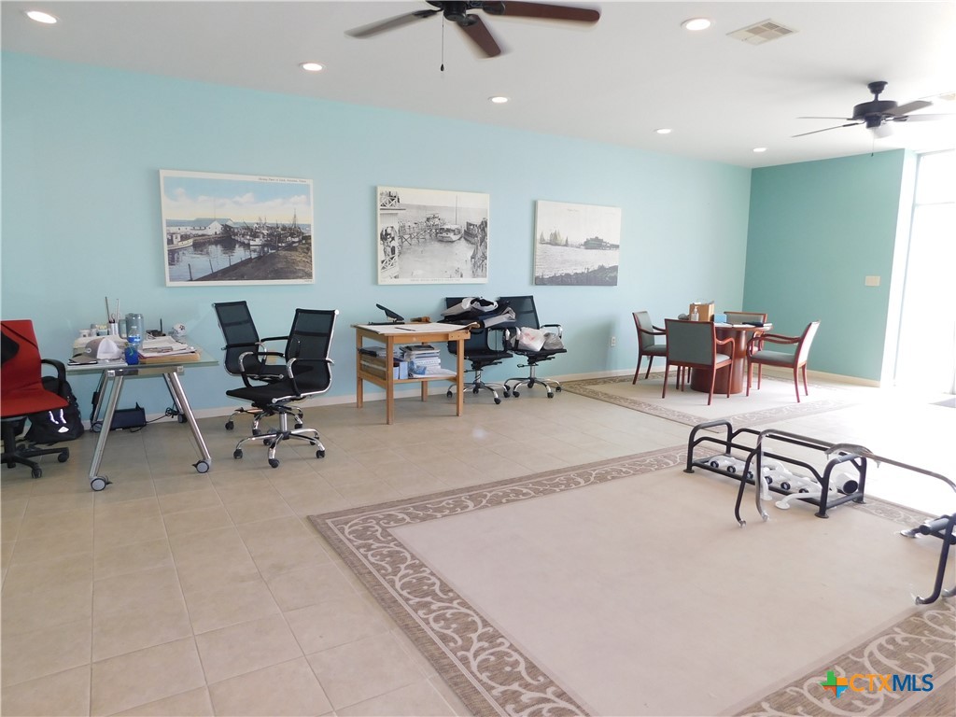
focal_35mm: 23
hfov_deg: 73.9
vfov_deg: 58.9
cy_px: 358
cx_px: 478
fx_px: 635
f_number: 3
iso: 125
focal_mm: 4
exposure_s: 1/60
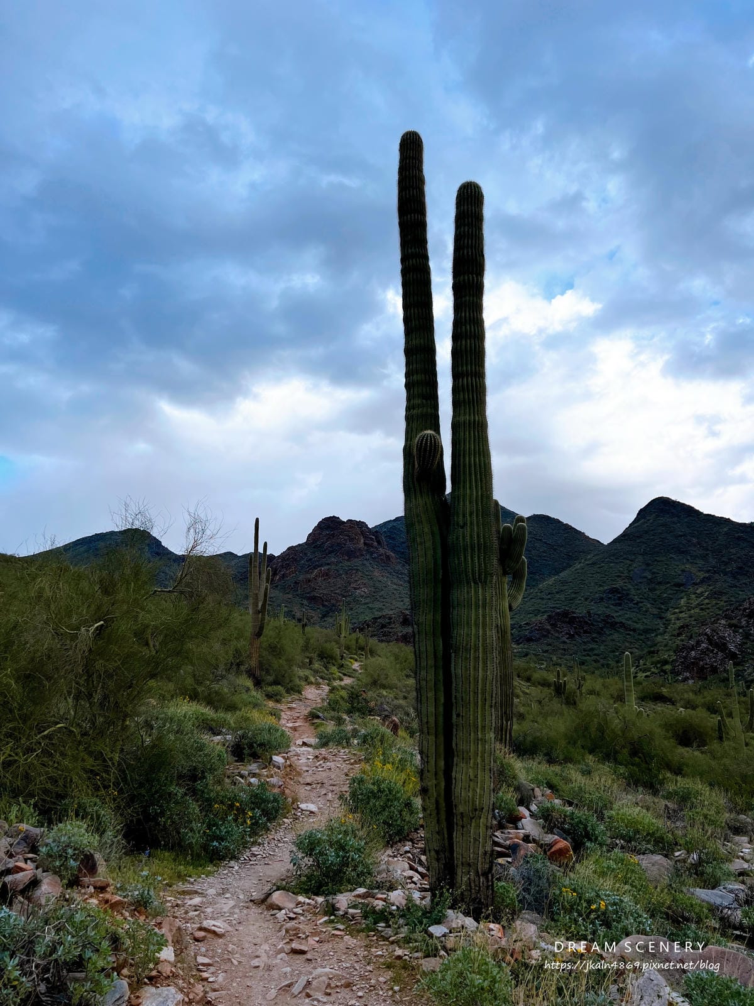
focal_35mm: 26
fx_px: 755
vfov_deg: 67.3
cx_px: 377
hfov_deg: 53.1
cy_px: 503
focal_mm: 5.7
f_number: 1.5
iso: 50
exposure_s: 1/2083
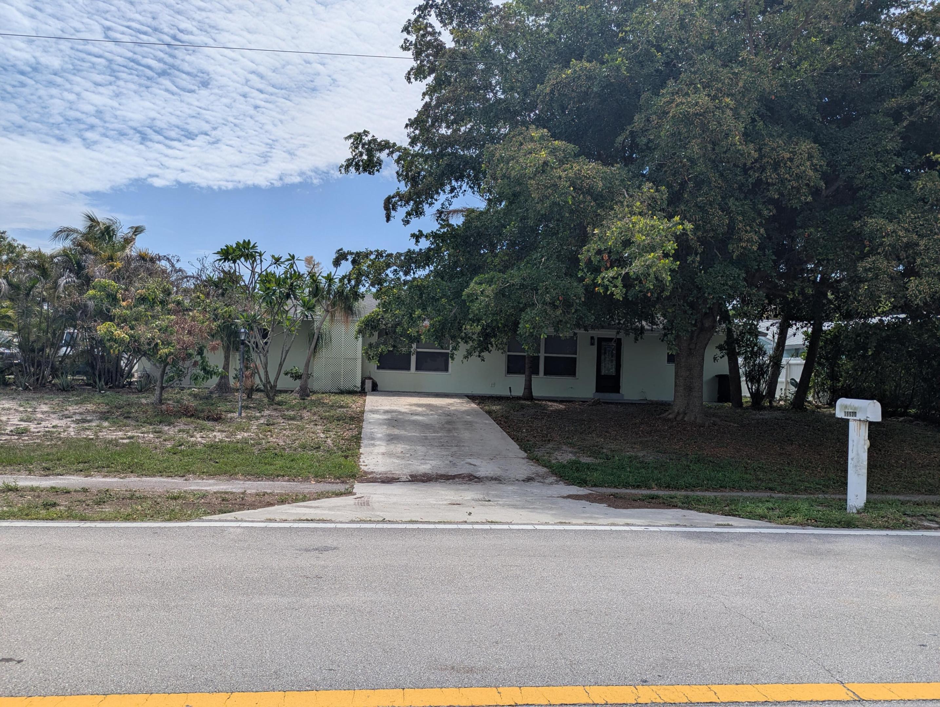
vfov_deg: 56.9
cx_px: 470
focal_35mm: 24
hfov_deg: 71.5
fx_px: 653
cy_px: 354
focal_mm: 6.81
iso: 48
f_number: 1.85
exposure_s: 1/4184
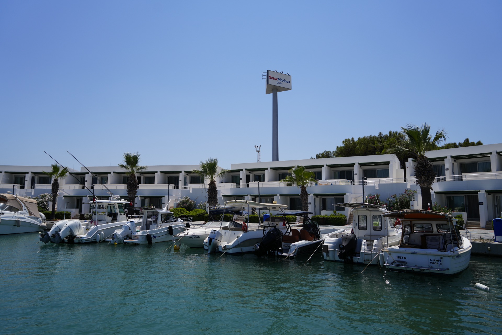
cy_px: 168
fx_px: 335
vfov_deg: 53.1
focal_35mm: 24
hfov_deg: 73.7
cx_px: 251
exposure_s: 1/1250
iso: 100
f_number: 5
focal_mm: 24
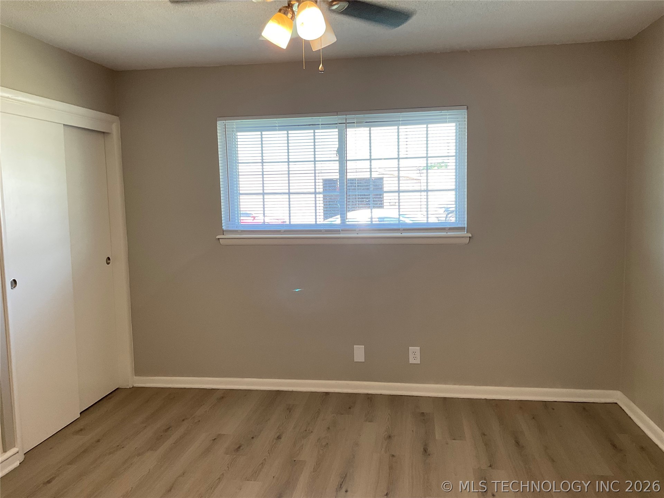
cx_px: 332
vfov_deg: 48.2
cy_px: 249
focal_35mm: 29
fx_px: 556
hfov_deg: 61.7
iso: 40
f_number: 1.8
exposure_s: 1/60
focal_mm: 3
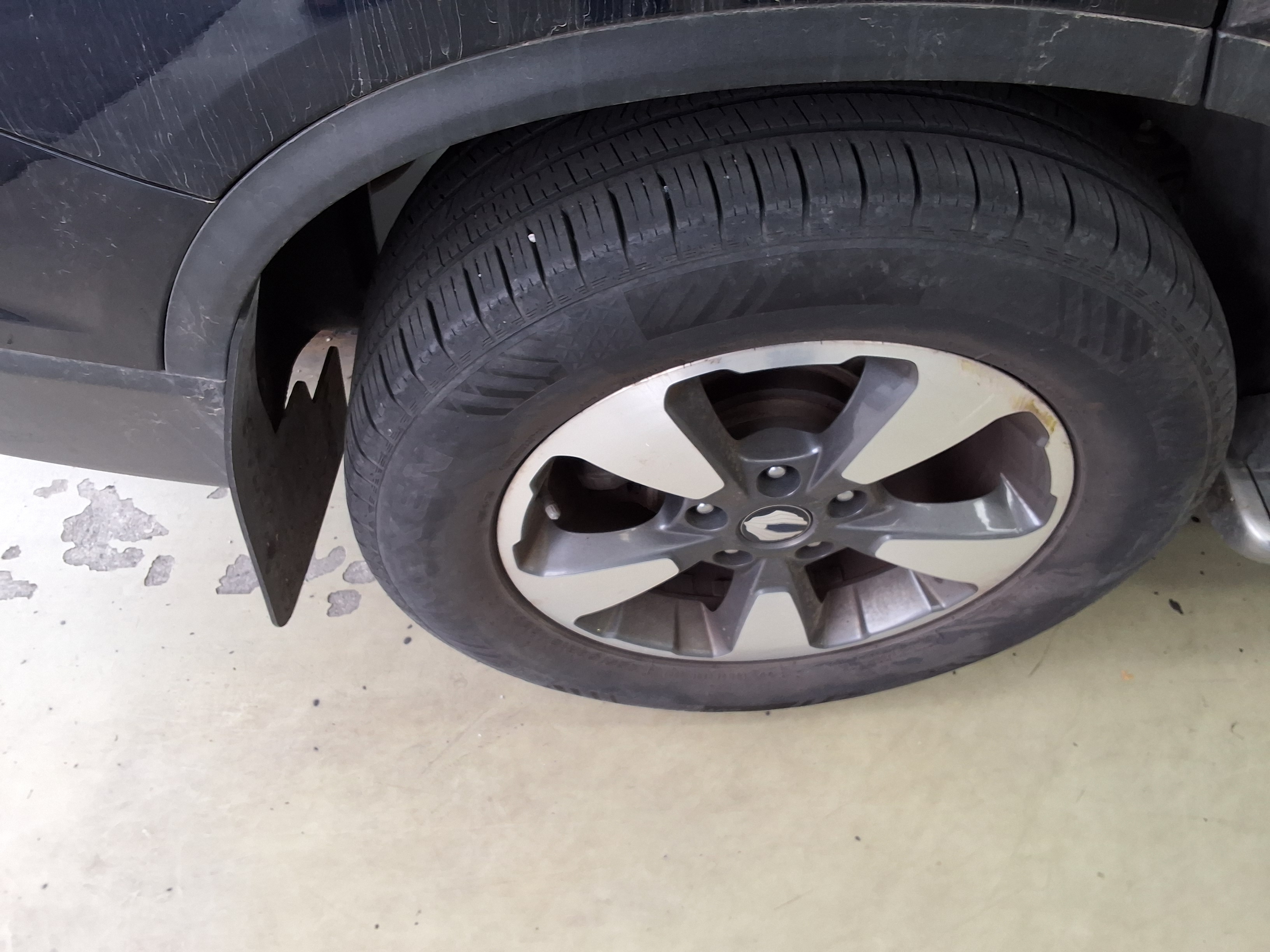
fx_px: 1027
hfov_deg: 63.4
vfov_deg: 49.7
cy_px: 476
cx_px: 635
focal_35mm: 28
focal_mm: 2.91
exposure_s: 1/60
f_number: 1.9
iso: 50
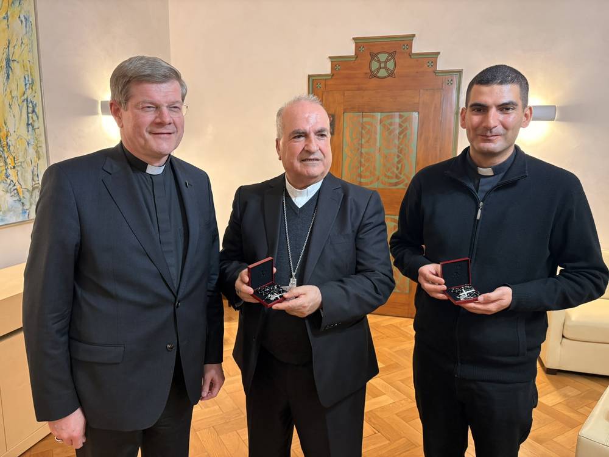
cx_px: 304
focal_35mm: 26
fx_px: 457
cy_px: 228
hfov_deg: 67.3
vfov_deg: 53.1
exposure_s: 1/50
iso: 160
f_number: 1.6
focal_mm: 5.96
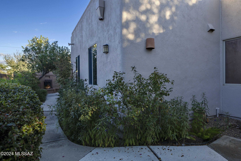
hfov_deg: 81.2
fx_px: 141
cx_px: 120
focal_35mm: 21
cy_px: 80
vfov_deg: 59.5
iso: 100
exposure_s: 1/50
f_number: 9
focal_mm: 21
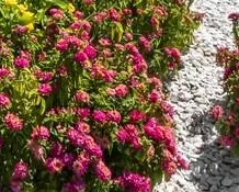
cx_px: -52
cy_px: -255
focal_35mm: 100
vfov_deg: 12.5
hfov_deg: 18.1
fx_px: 708
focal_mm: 7
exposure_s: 1/640
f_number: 10
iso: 400
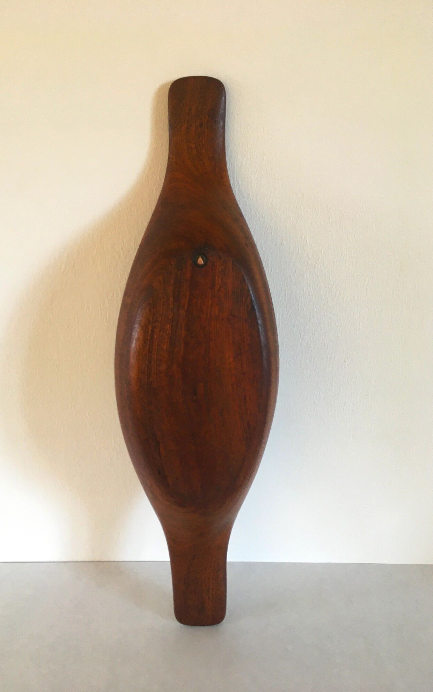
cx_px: 189
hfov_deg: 40.5
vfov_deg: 61.2
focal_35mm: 31
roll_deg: +3.2
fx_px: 585
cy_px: 345
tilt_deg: -17.9
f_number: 2.2
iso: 80
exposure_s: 1/33
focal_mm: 4.15
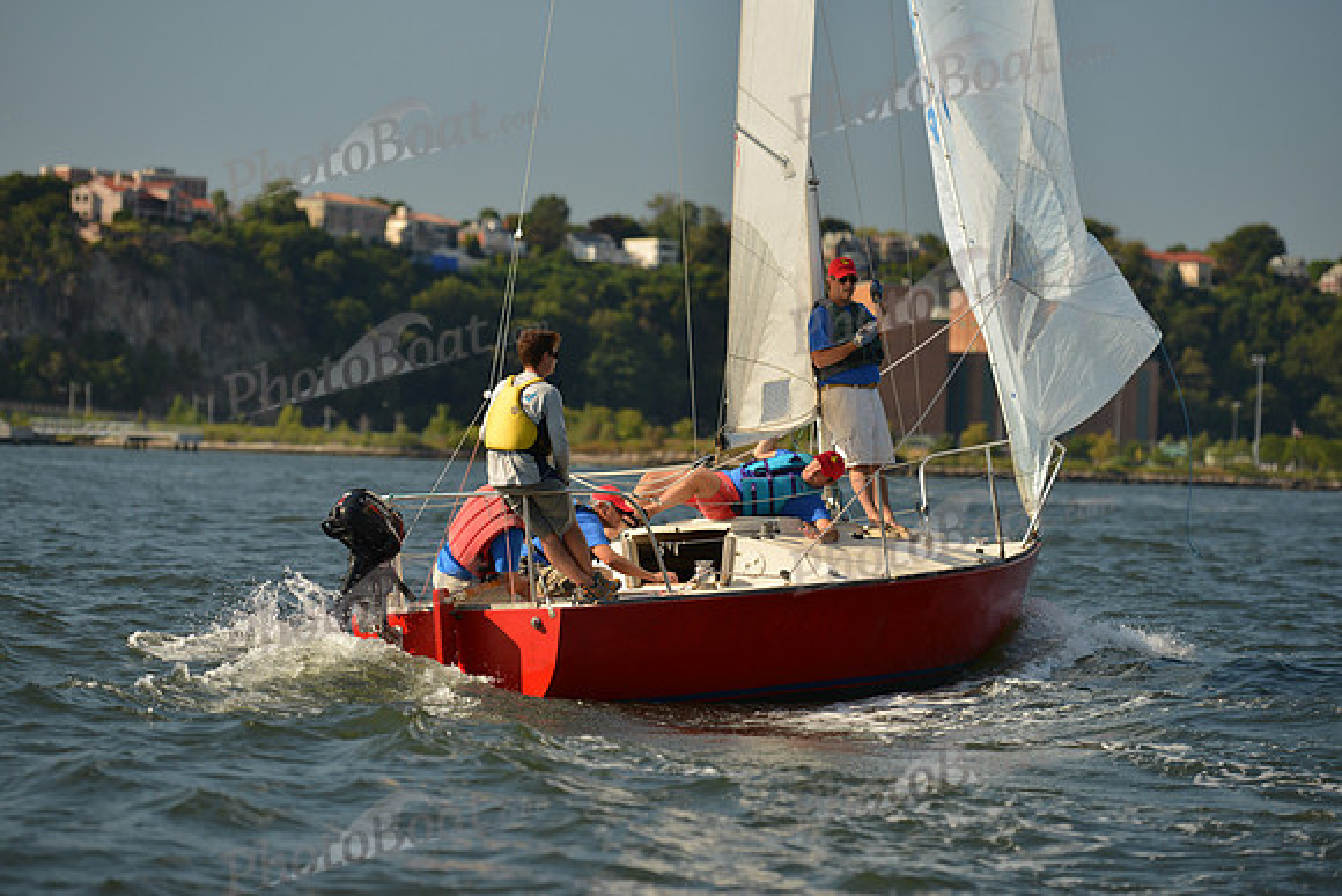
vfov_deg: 11.0
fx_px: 4661
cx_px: 671
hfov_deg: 16.4
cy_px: 448
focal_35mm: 125
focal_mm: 125
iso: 320
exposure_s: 1/1600
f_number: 4
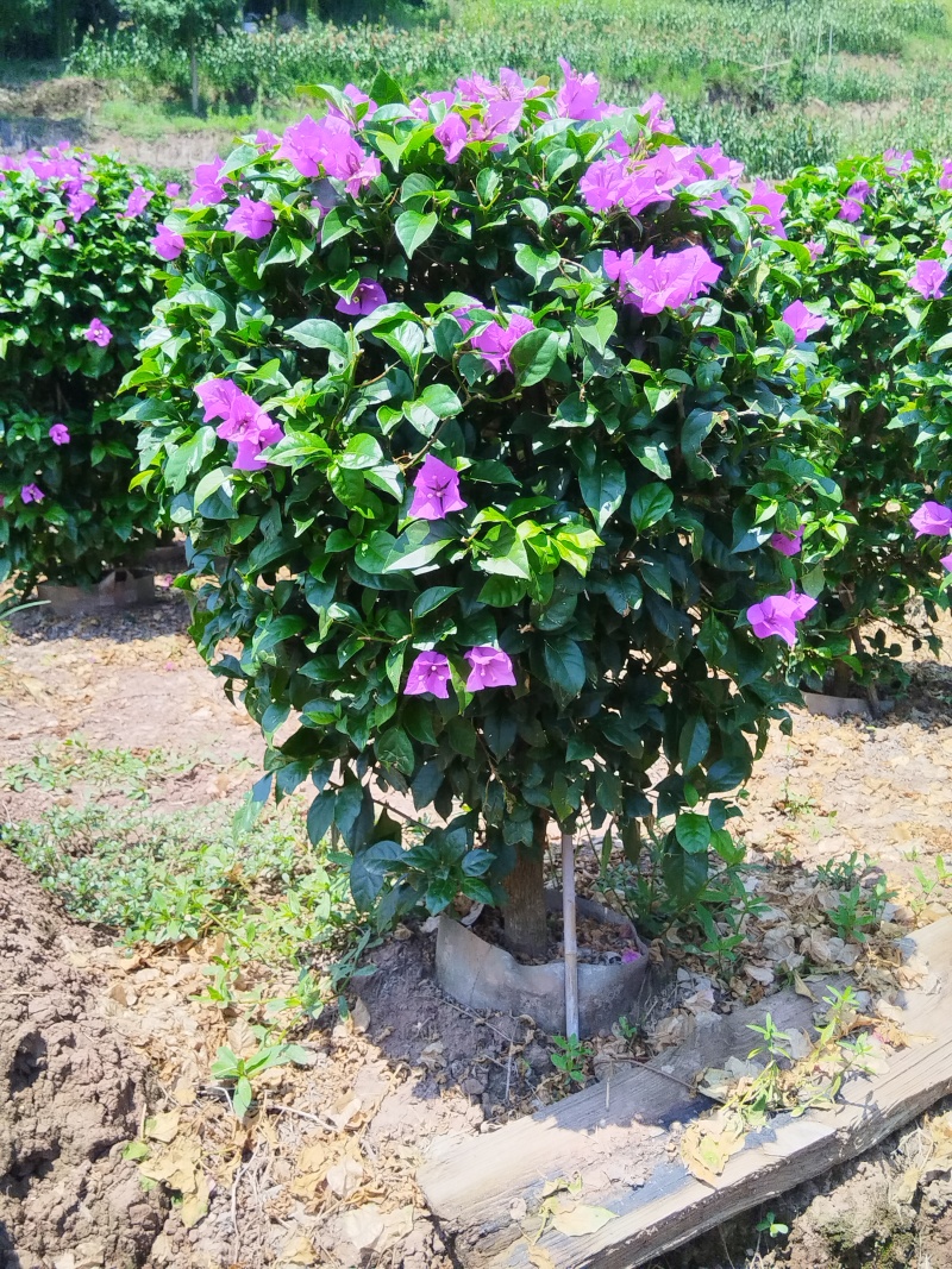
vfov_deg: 52.6
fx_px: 1284
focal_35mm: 35
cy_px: 634
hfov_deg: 40.7
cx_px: 476
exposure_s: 1/739
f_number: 1.9
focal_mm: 4.95
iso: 100
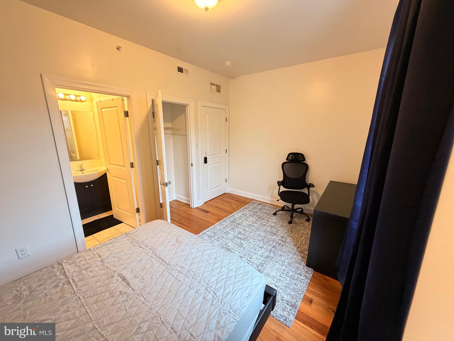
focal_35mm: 14
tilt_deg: -12.4
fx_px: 184
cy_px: 170
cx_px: 227
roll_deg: +0.3
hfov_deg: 102.1
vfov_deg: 85.7
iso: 500
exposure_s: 1/60
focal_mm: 2.22
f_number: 2.2
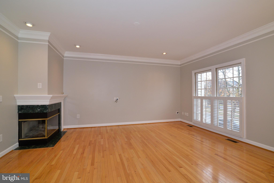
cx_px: 137
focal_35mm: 16
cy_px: 92
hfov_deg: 96.7
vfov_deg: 73.8
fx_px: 122
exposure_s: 1/80
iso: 1600
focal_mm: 16
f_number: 7.1
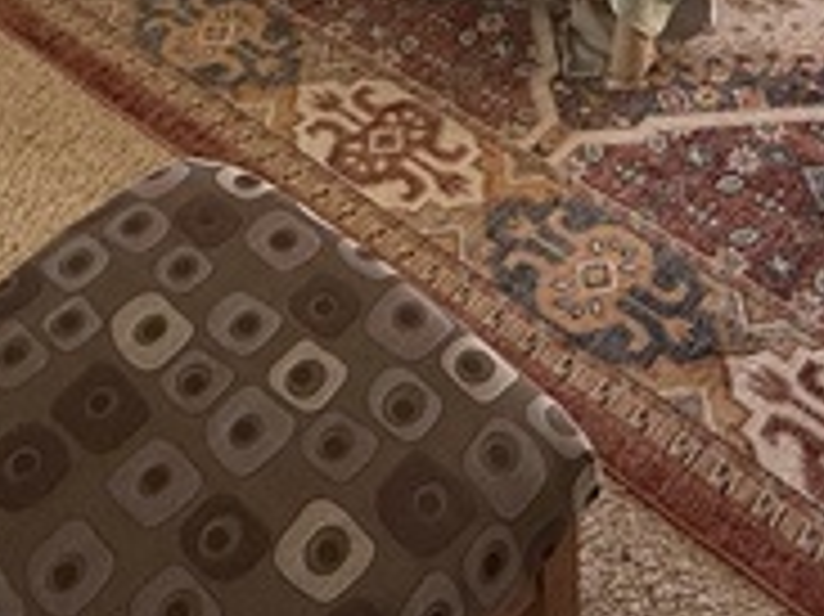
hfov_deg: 35.6
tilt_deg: -25.8
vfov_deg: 23.9
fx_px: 1213
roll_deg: -1.1
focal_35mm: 51
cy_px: -252
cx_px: 718
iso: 80
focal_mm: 2.22
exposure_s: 1/99
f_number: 2.2
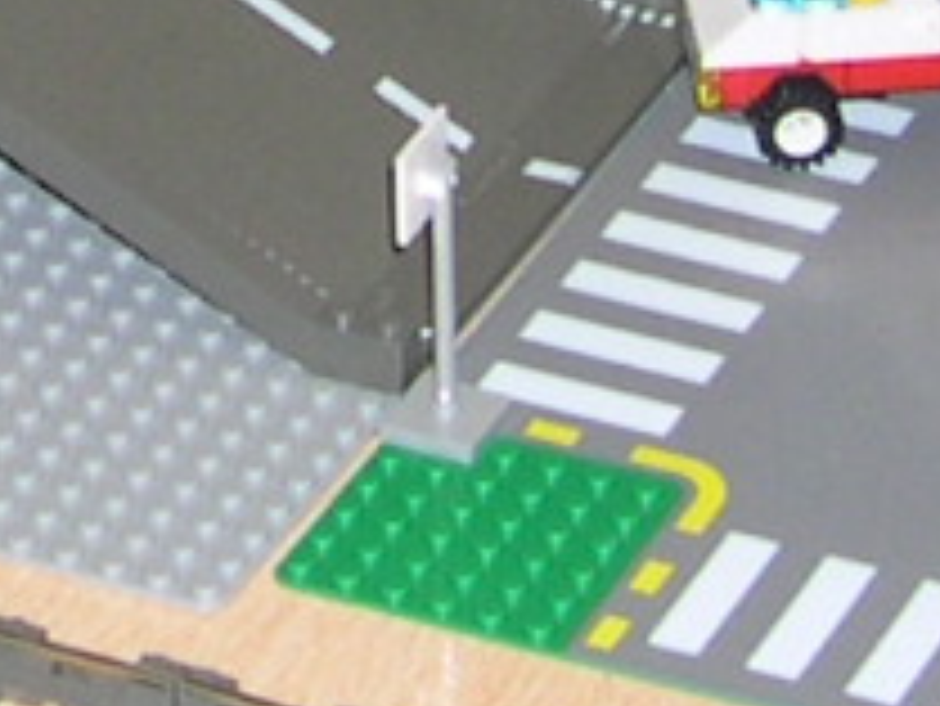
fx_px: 7907
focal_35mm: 291
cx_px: -526
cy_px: -994
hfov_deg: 6.7
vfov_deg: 5.0
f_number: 2.8
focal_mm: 8
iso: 100
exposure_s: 1/60
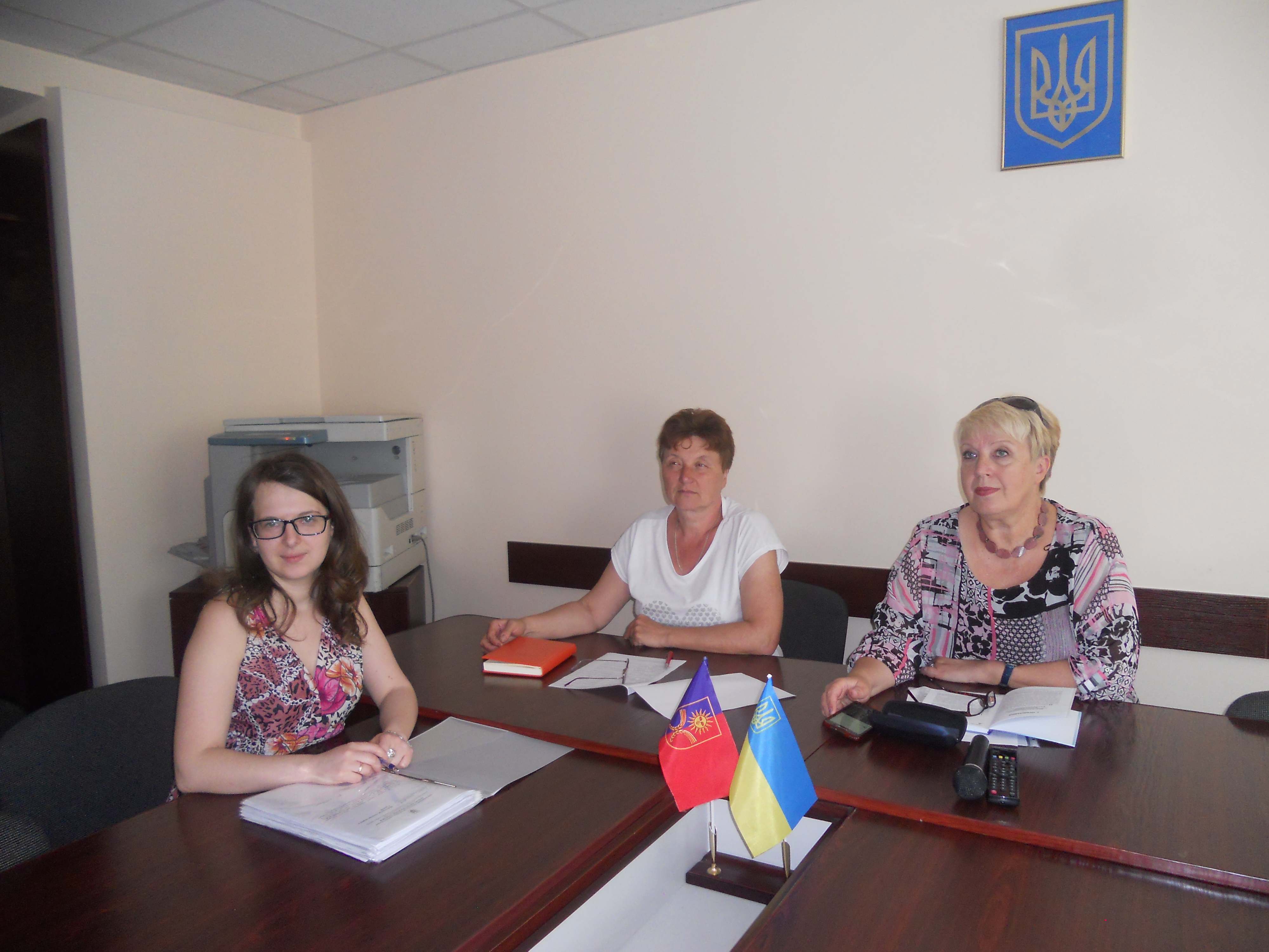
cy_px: 476
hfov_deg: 65.3
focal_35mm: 27
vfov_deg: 51.4
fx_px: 990
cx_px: 634
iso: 200
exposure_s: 1/25
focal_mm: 4.9
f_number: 3.2
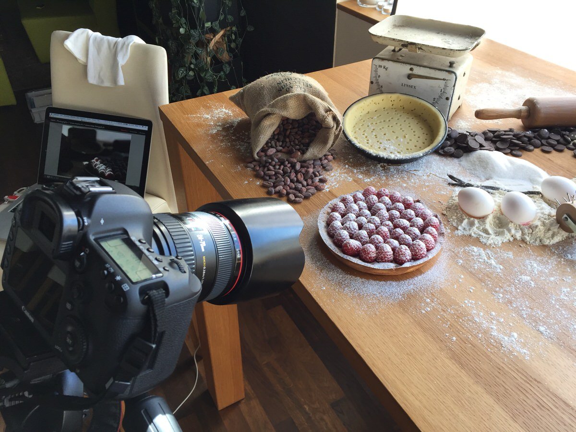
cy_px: 216
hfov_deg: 61.7
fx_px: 483
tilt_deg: -37.9
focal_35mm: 29
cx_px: 288
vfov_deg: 48.2
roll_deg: +1.3
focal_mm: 4.15
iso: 40
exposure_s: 1/100
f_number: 2.2
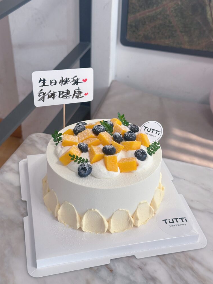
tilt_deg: -34.1
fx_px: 402
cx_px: 108
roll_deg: -2.3
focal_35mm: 49
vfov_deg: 38.9
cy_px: 144
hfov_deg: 29.7
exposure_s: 1/50
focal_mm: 6.86
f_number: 1.78
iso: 100
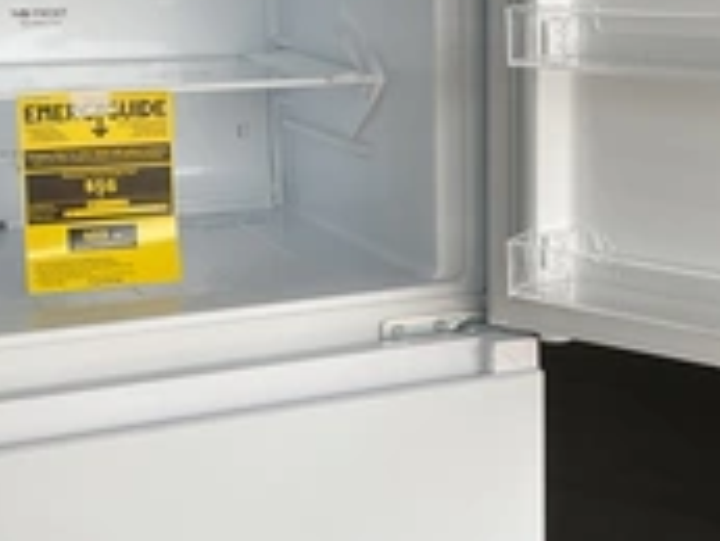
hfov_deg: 28.7
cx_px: 483
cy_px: 158
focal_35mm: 67
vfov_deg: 21.8
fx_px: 1395
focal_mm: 3
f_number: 1.8
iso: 25
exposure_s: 1/300
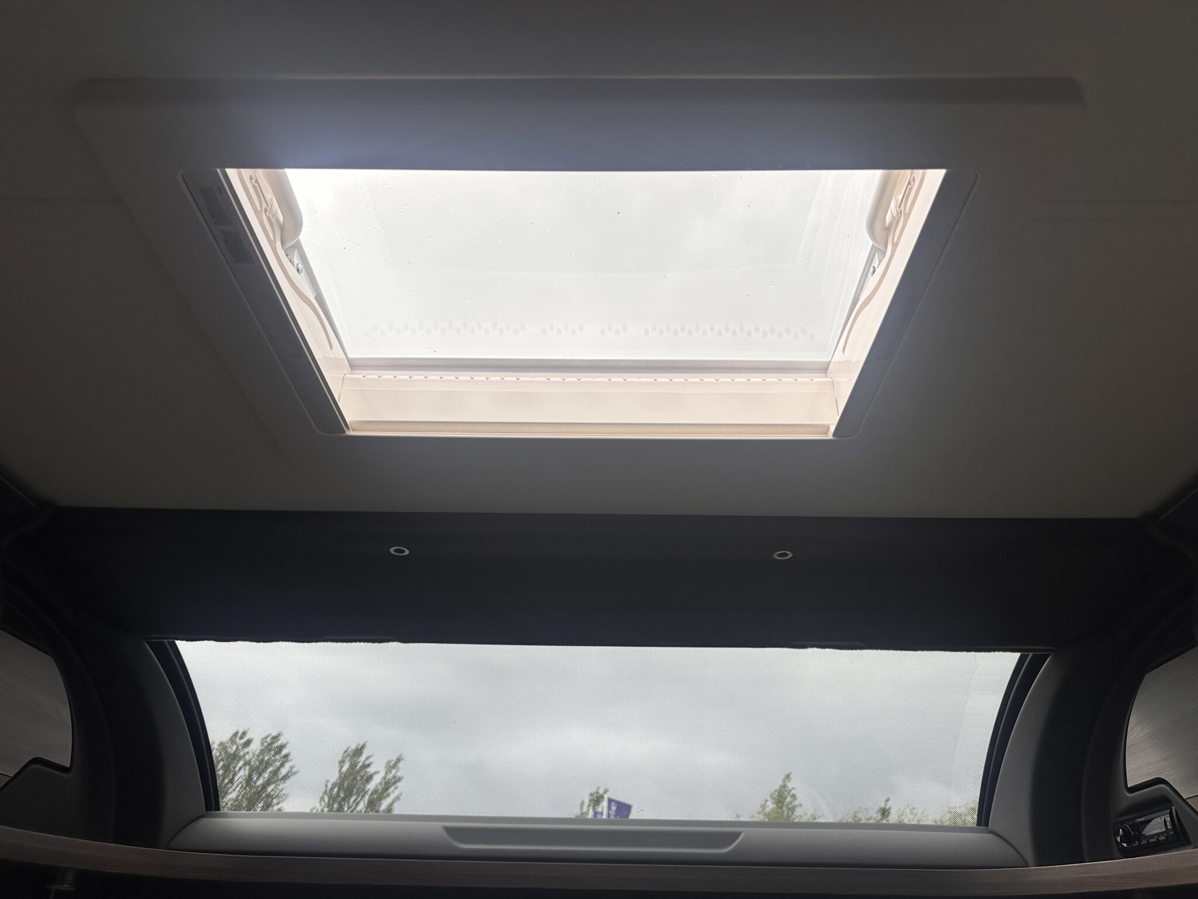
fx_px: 831
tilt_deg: +29.7
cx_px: 599
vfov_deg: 56.8
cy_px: 450
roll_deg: -1.9
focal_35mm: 24
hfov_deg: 71.6
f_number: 1.78
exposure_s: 1/1495
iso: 80
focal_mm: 6.86
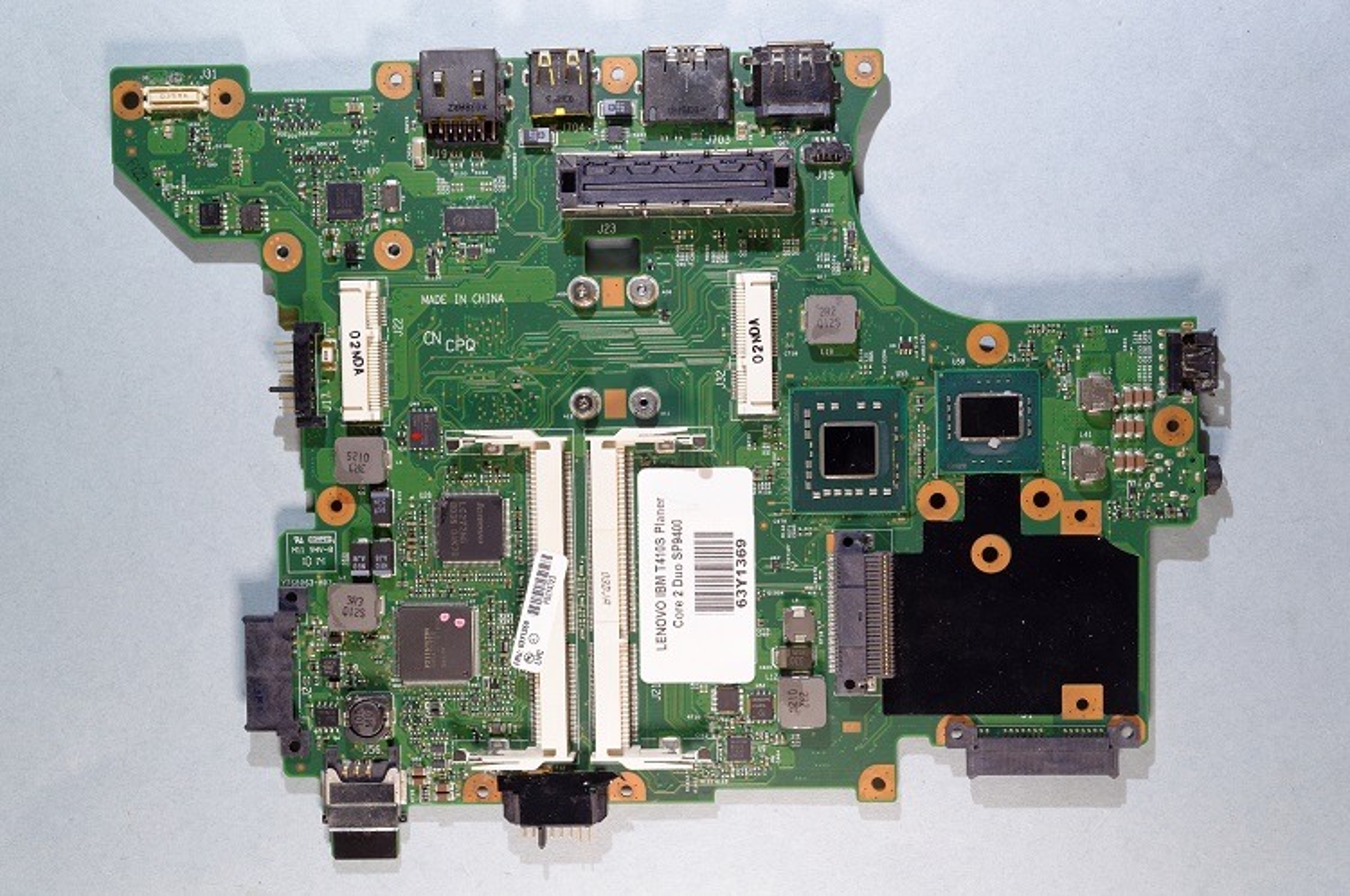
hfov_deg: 49.6
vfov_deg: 34.1
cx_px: 675
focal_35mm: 39
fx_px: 1461
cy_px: 448
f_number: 8
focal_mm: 26
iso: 100
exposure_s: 1/5
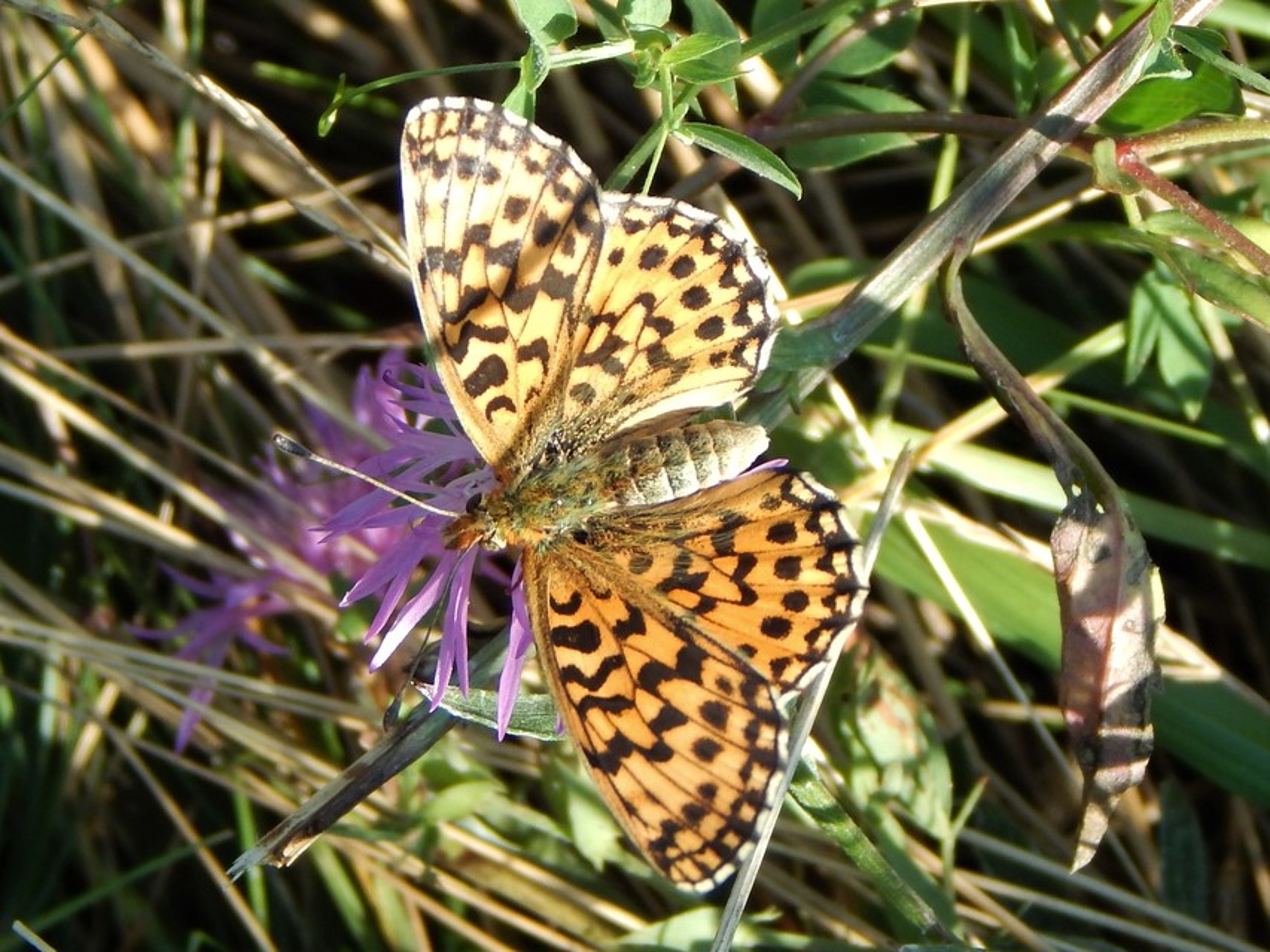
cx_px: 635
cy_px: 476
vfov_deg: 9.3
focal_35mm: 160
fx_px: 5871
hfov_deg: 12.3
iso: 125
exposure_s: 1/200
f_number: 5.1
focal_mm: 28.7
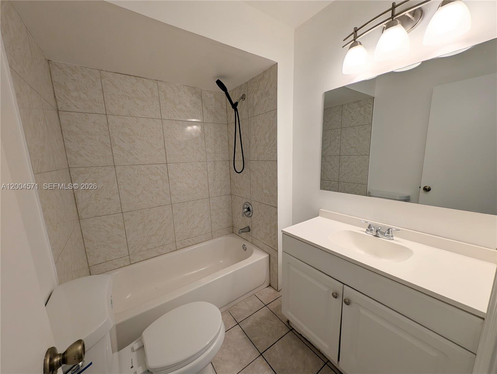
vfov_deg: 94.6
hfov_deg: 110.5
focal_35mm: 12
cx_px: 248
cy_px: 187
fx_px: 173
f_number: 1.95
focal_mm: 2.23
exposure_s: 1/120
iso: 35
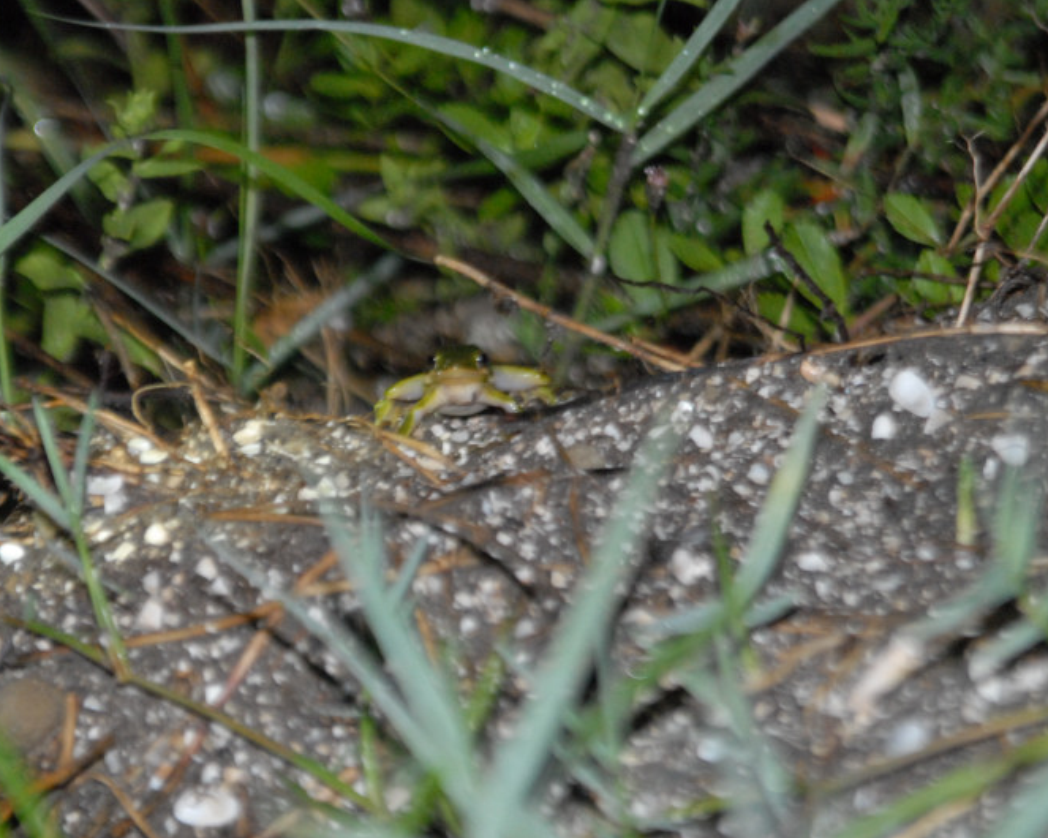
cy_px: 418
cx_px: 433
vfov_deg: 12.1
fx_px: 3956
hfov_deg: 15.1
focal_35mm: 128
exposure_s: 1/80
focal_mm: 75
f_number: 2.8
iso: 1100
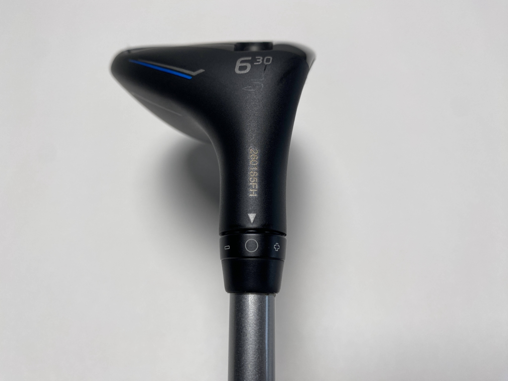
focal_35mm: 25
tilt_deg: -61.7
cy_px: 190
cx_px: 254
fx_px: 367
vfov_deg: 54.9
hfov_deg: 69.4
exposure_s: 1/810
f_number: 1.8
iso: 32
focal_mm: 4.25
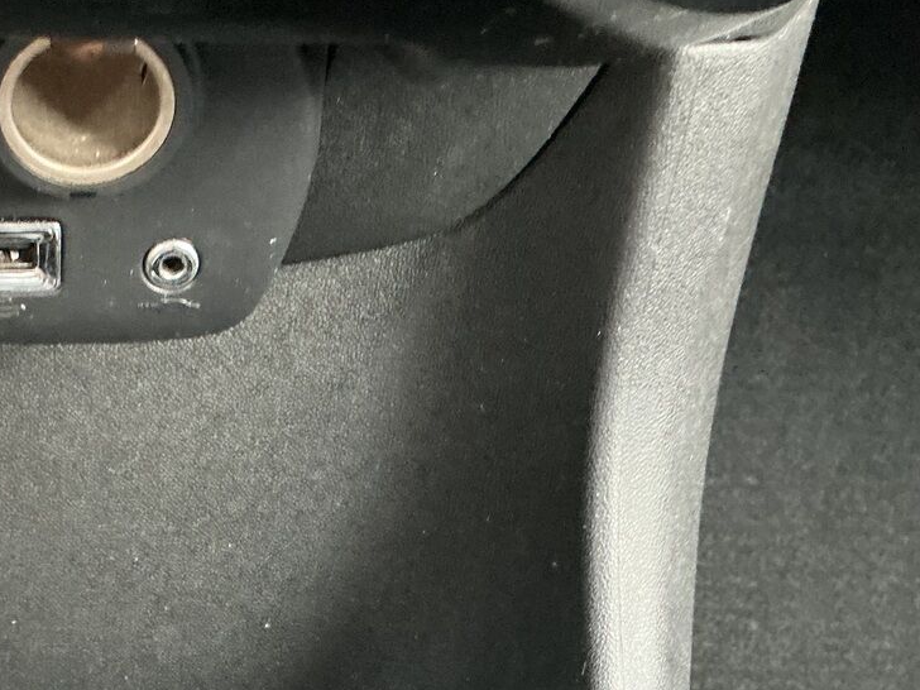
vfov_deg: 20.8
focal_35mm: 68
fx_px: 1807
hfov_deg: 28.1
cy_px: 723
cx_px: 219
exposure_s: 1/30
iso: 400
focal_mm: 3
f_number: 1.8
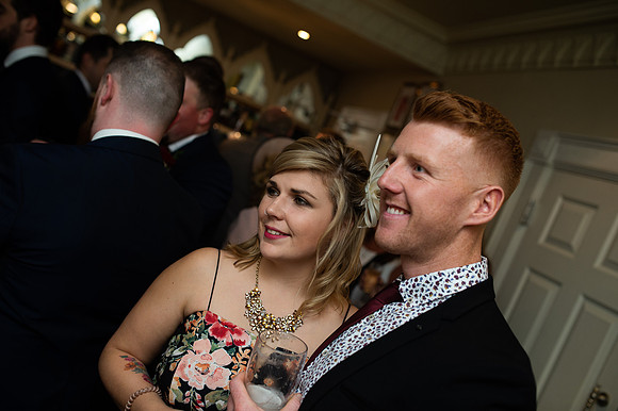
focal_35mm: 35
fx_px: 600
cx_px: 309
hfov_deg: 54.5
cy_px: 206
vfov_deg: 37.8
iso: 800
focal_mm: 35
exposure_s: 1/100
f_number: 2.8
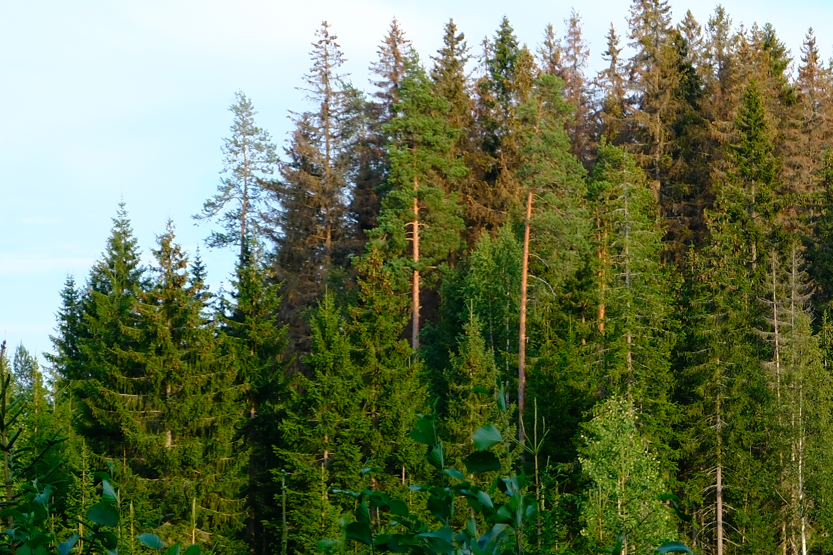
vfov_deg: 10.2
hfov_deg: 14.9
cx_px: 836
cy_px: 225
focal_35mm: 135
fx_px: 3124
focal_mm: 44.4
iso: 320
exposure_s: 1/220
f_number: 5.6
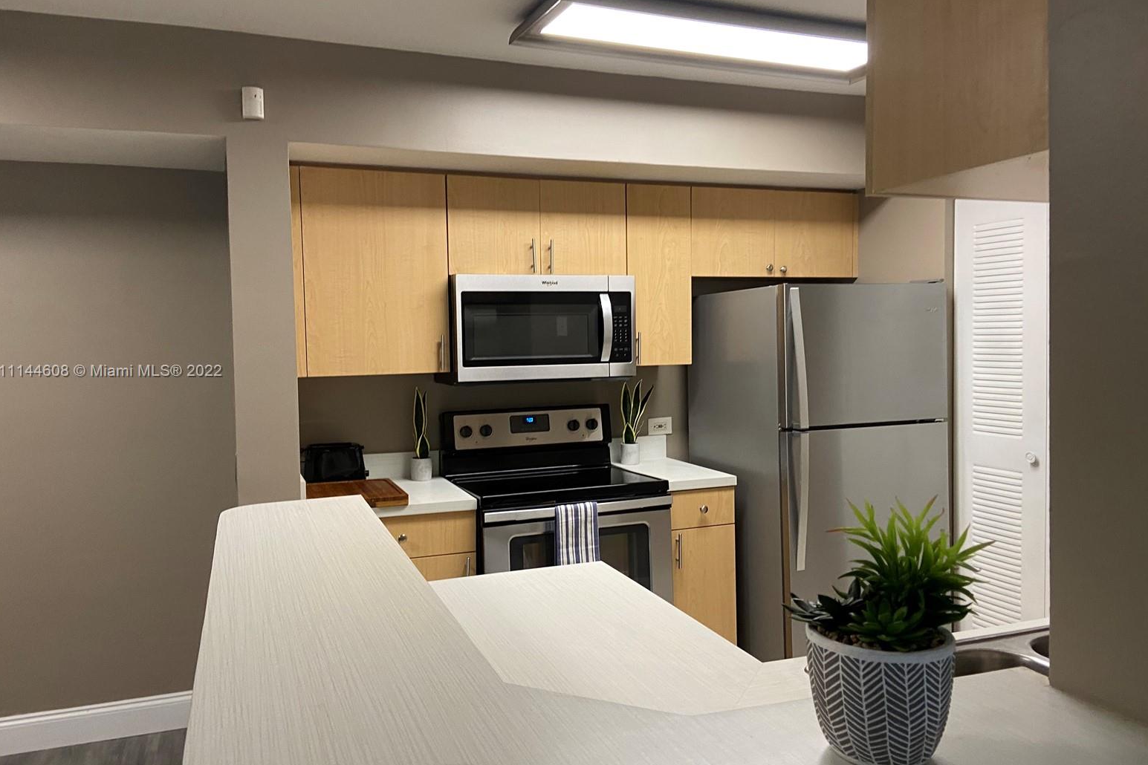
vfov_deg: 46.4
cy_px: 372
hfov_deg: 65.5
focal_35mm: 28
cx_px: 579
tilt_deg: -3.4
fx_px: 893
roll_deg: +3.1
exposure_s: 1/60
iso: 125
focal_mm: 4.25
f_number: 1.8
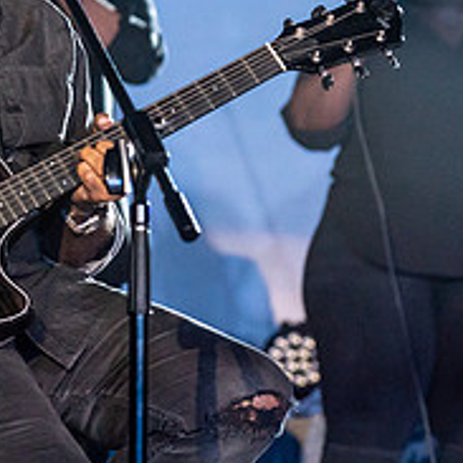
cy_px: 77
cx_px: -10
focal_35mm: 283
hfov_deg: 6.2
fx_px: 4282
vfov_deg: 6.2
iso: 5000
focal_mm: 105
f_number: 4
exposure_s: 1/500
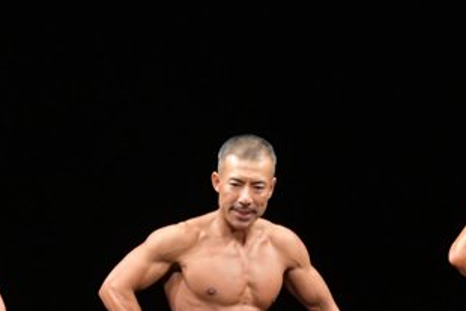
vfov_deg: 2.2
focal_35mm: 637
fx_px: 8249
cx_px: -47
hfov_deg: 3.2
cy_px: 346
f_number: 5.6
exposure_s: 1/400
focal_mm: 170
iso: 3200
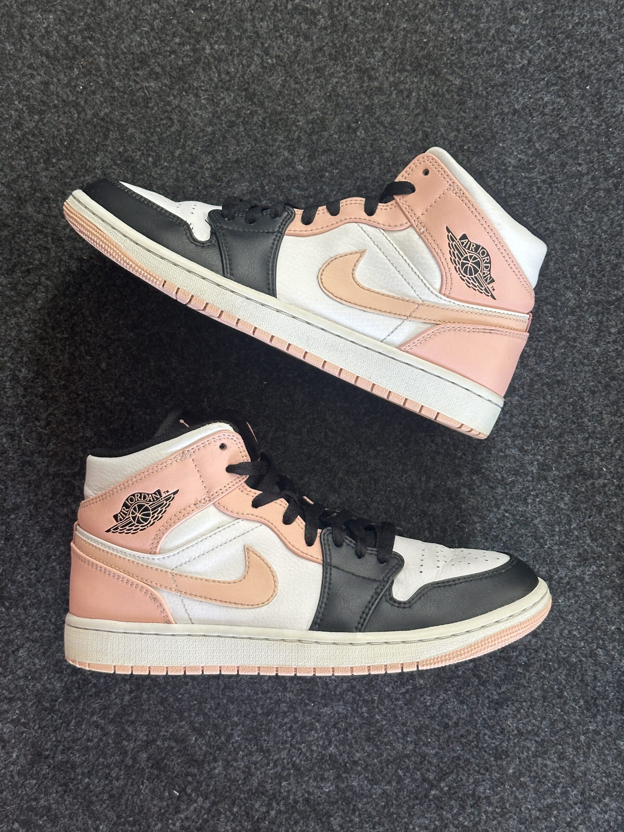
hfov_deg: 30.3
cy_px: 416
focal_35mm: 48
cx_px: 312
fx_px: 1154
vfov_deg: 39.7
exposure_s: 1/50
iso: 100
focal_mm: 6.86
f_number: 1.78
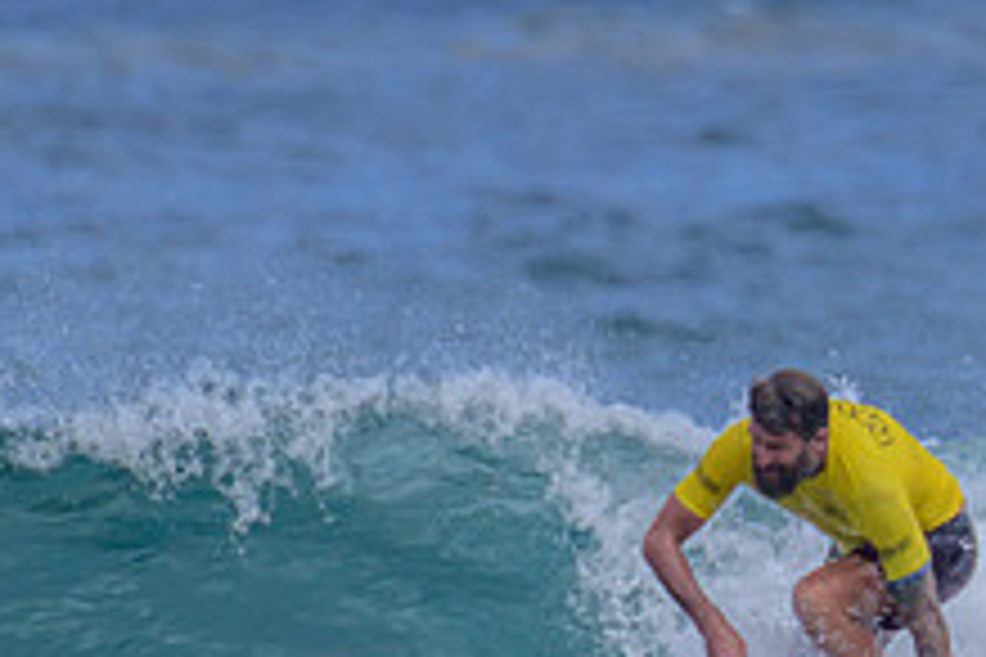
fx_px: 78326
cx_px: 1075
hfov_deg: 0.7
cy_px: 561
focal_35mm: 2860
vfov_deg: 0.5
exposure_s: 1/2000
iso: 900
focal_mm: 800
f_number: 11
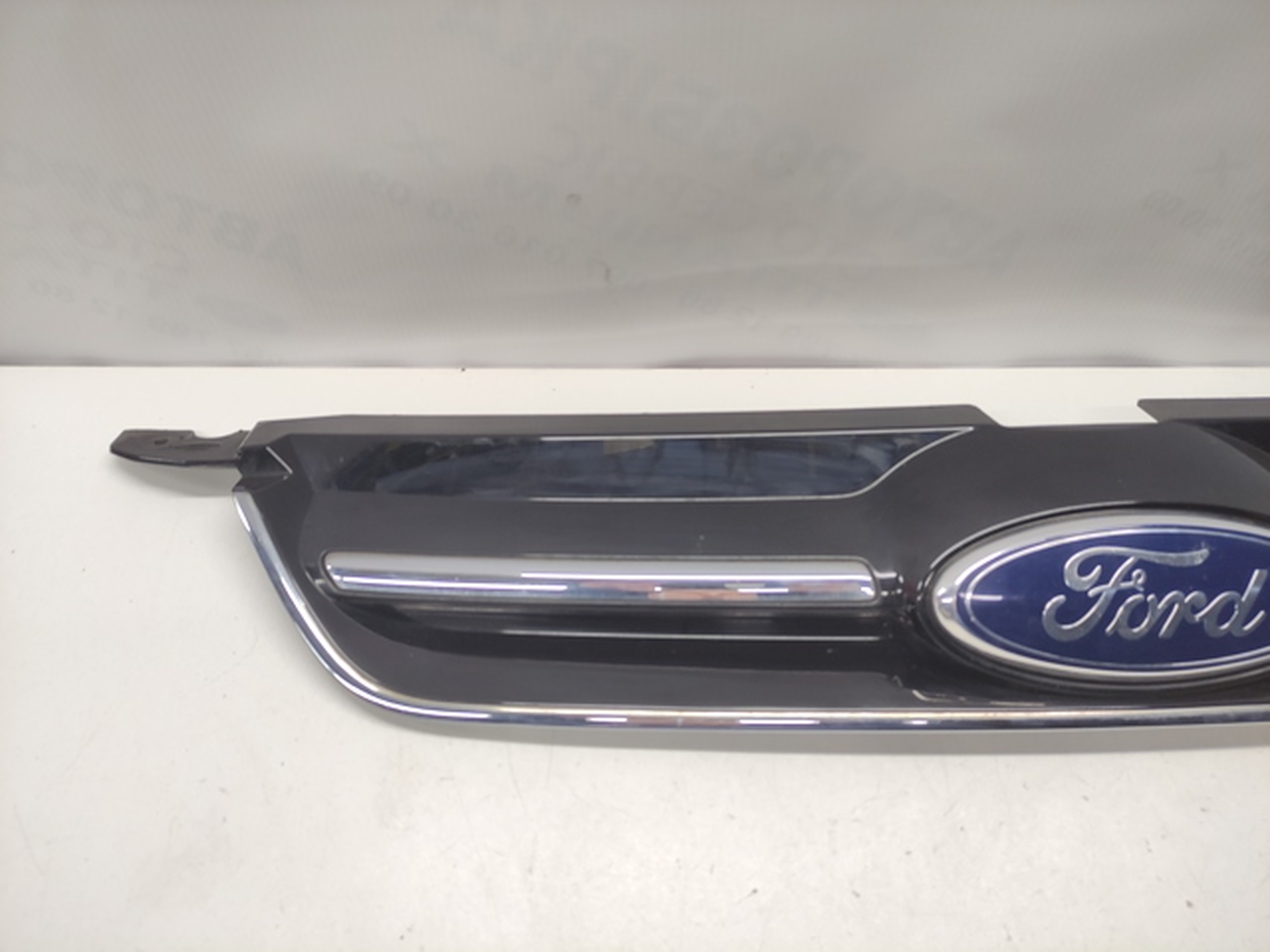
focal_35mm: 25
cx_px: 635
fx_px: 917
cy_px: 476
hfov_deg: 69.4
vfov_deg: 54.9
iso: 164
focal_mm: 5.43
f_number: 1.89
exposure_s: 1/100
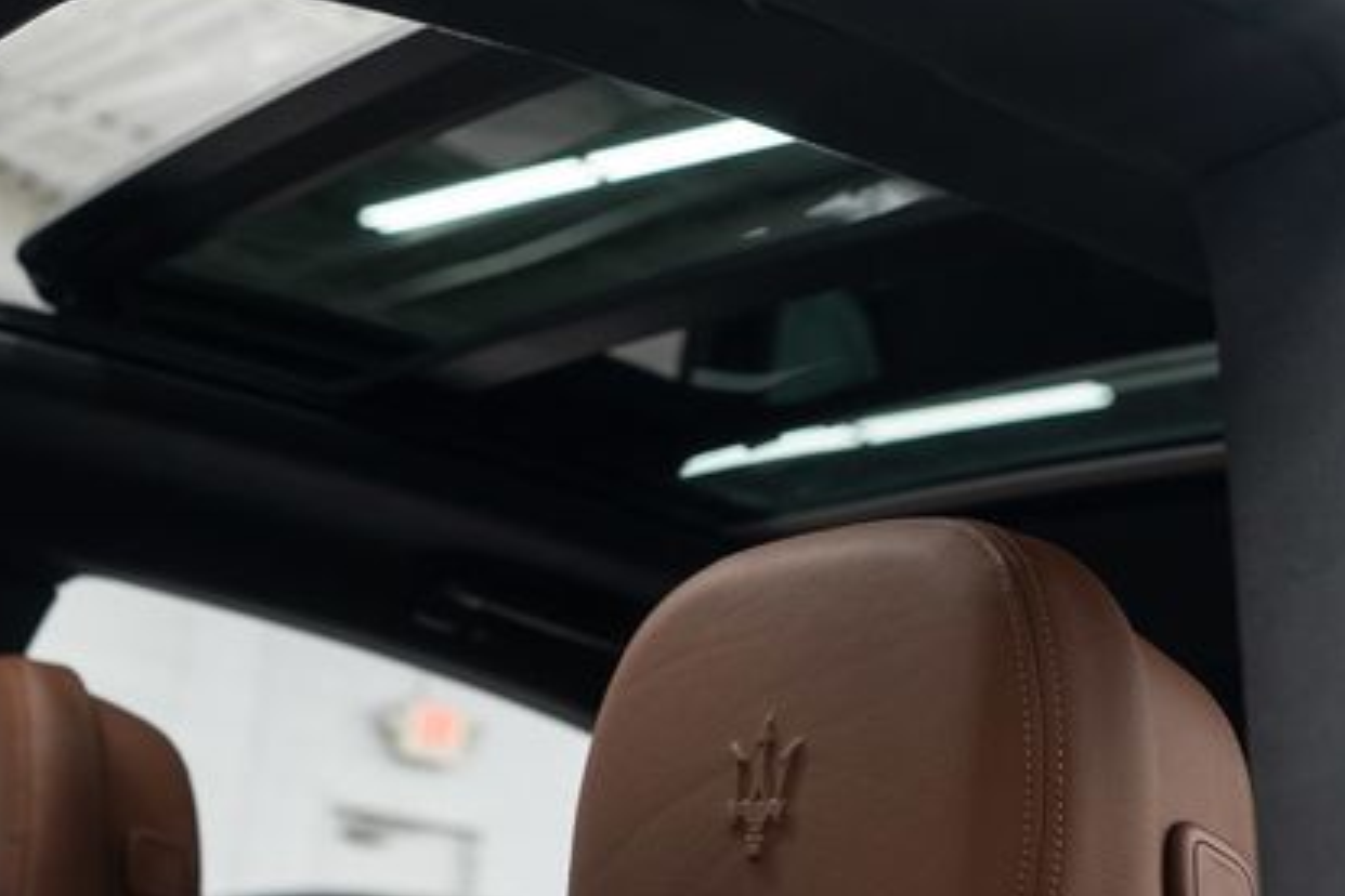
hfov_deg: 30.7
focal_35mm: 65
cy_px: 557
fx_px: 2428
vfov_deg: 20.9
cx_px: 452
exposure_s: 1/60
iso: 640
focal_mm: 28
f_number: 3.2
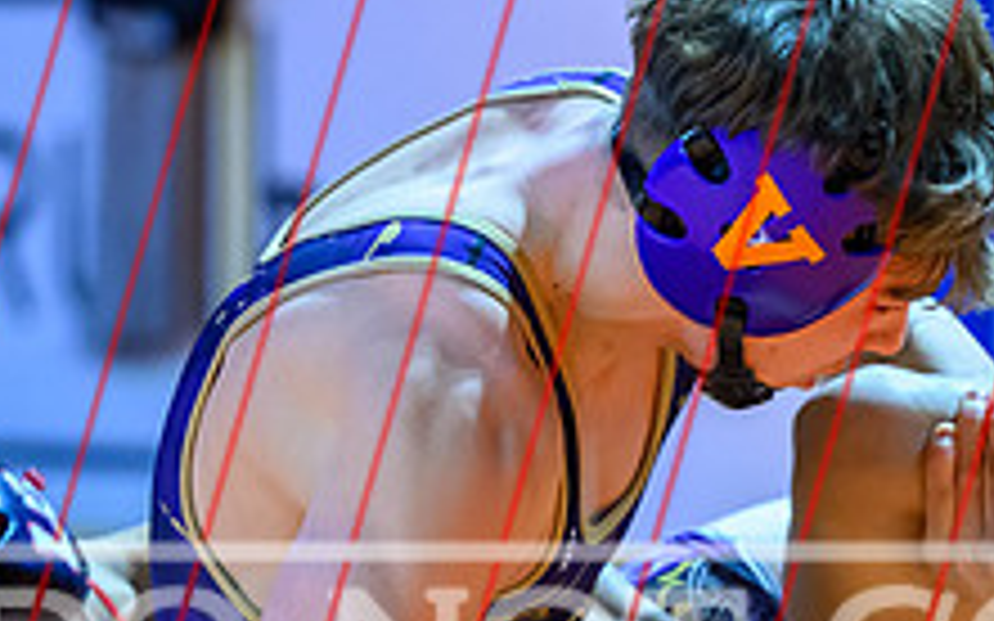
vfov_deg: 3.6
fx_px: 9912
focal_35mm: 366
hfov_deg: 5.7
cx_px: 719
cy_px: 818
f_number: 2.8
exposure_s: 1/640
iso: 5000
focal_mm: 104
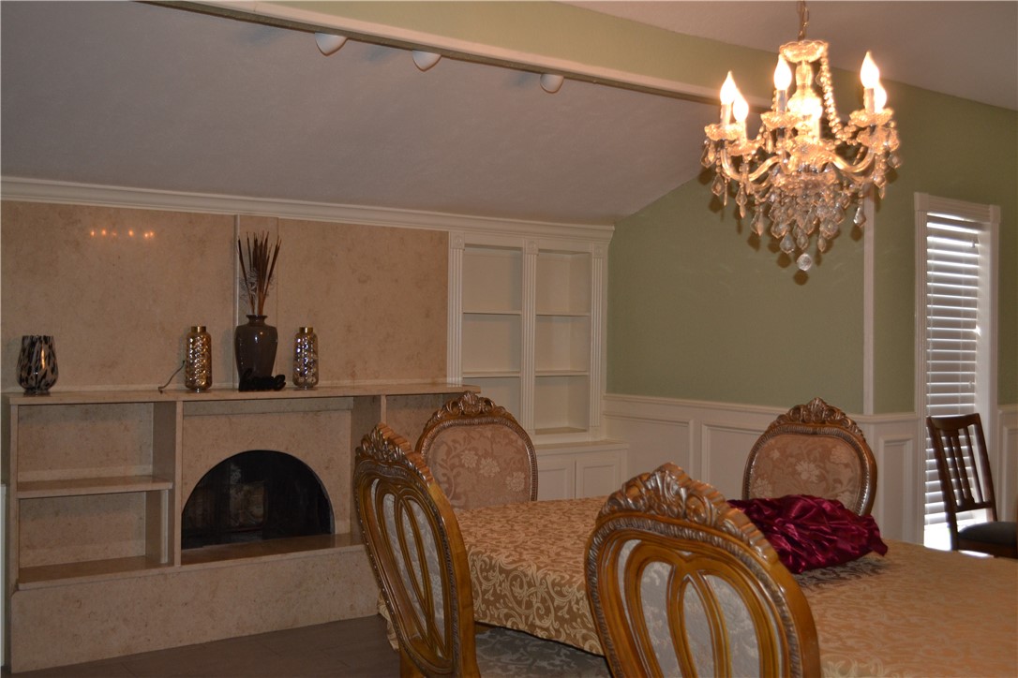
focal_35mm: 36
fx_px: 1018
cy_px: 339
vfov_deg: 36.9
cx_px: 509
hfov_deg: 53.1
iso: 560
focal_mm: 24
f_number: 4
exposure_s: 1/60
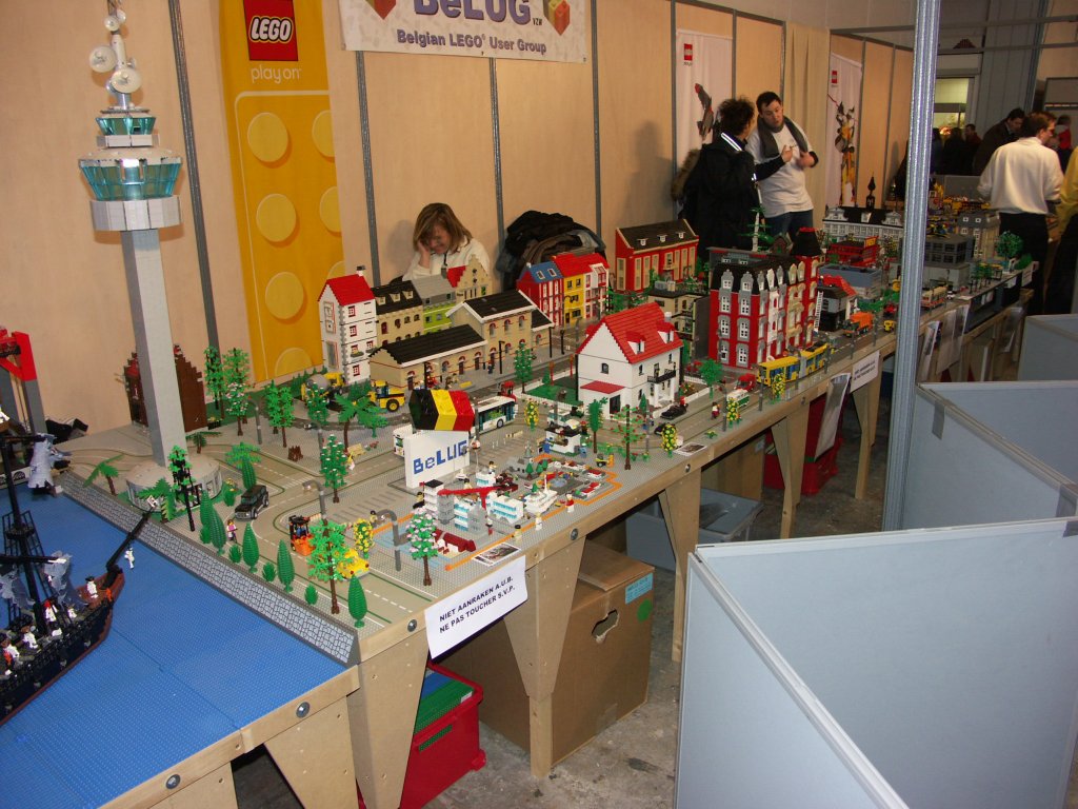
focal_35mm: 28
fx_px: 872
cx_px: 539
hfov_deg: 63.4
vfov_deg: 49.7
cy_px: 404
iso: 125
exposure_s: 1/50
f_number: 2.8
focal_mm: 7.2
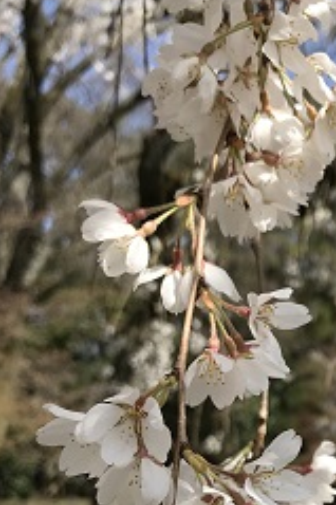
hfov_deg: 21.3
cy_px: 461
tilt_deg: +2.8
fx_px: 855
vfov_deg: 31.3
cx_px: 356
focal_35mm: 61
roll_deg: +0.4
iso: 20
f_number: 1.8
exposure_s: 1/1570
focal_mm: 3.99
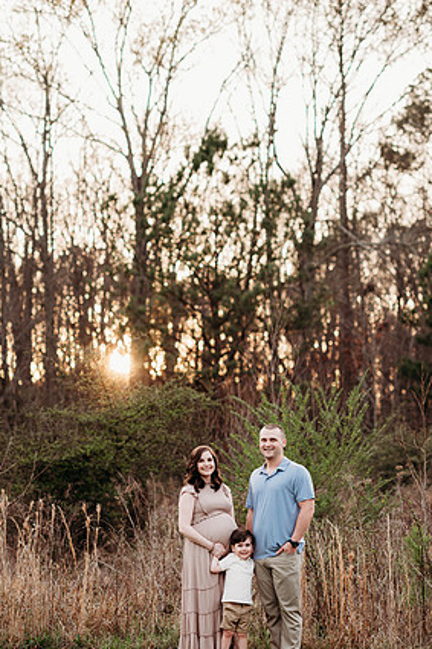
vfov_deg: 22.6
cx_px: 226
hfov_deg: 15.2
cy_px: 341
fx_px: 1621
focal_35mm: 90
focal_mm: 85
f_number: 2.5
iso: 320
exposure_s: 1/400
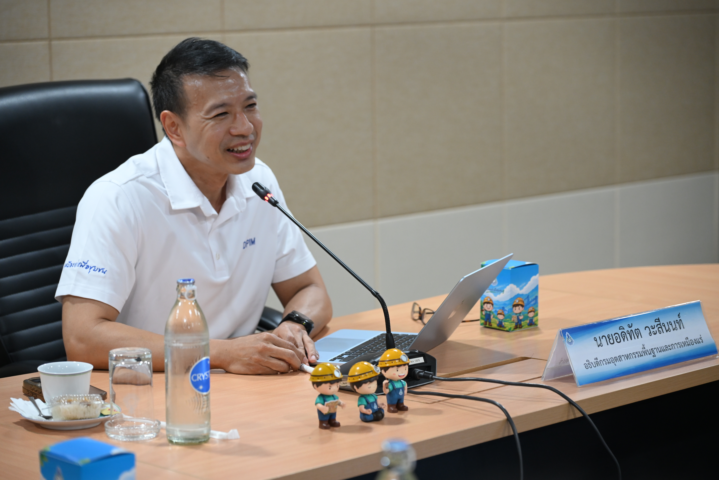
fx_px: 1837
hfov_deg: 22.1
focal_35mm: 92
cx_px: 360
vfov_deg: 14.9
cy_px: 240
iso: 1600
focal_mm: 92
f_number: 4
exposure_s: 1/80
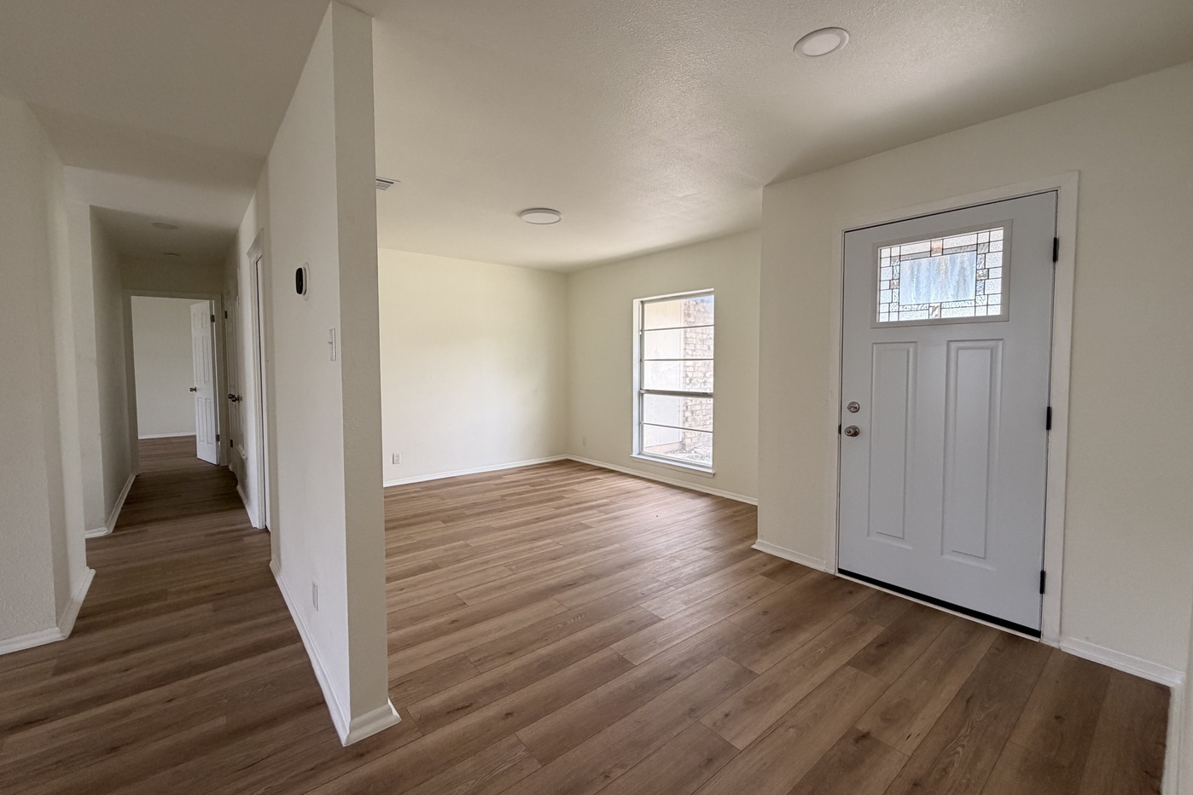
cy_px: 385
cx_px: 587
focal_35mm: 15
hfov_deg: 100.4
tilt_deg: -3.0
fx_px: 497
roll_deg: +0.9
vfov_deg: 77.3
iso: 160
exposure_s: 1/121
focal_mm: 2.22
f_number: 2.2
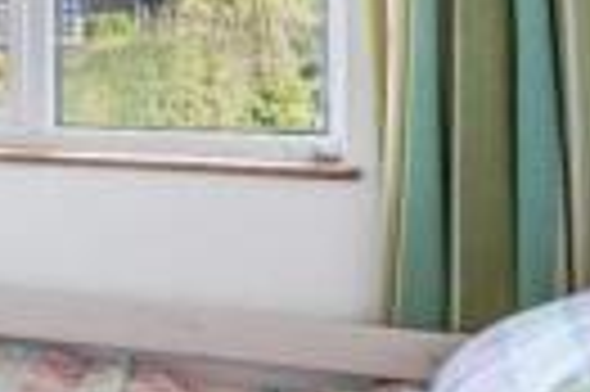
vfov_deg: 16.8
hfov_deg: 20.9
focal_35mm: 80
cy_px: 29
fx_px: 1309
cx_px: -336
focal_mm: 16
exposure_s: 1/4
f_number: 9
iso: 400
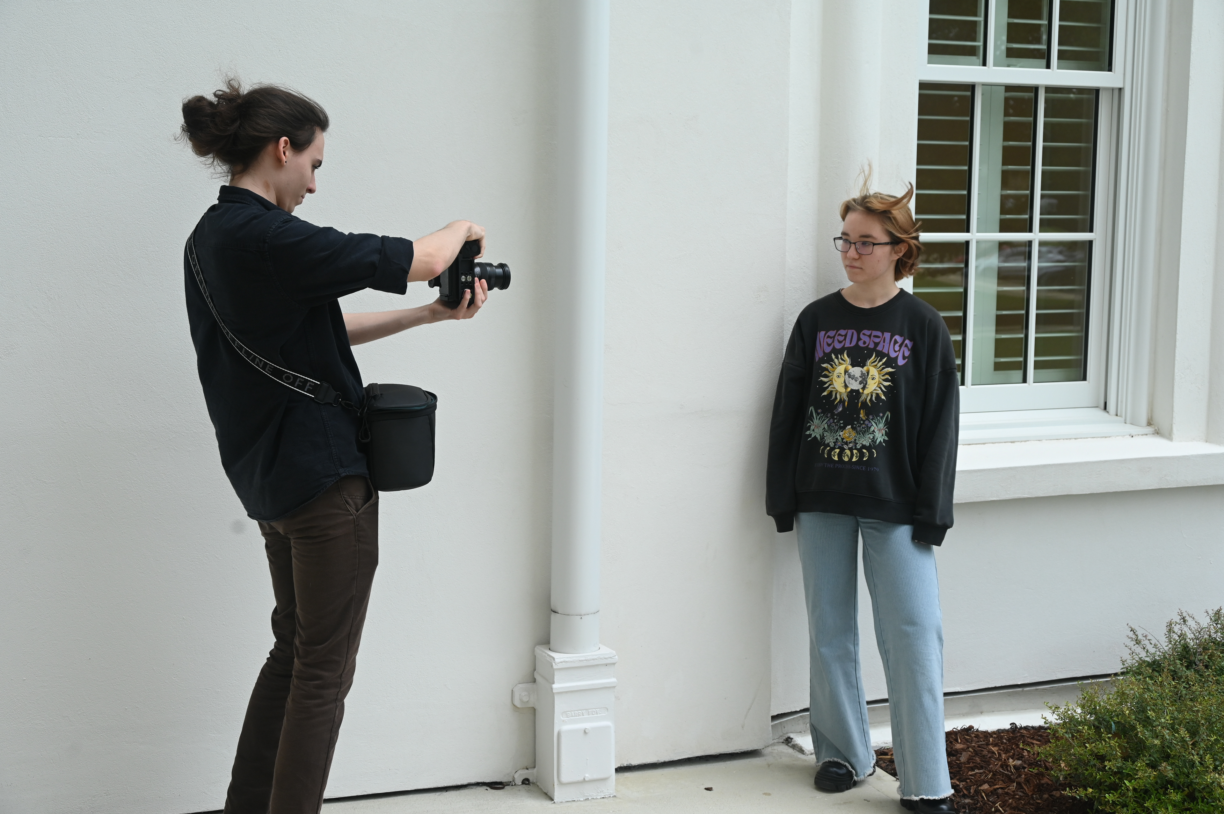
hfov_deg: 42.8
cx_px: 612
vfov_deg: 29.2
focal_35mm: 46
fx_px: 1563
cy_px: 407
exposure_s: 1/250
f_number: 6.3
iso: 640
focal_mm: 46
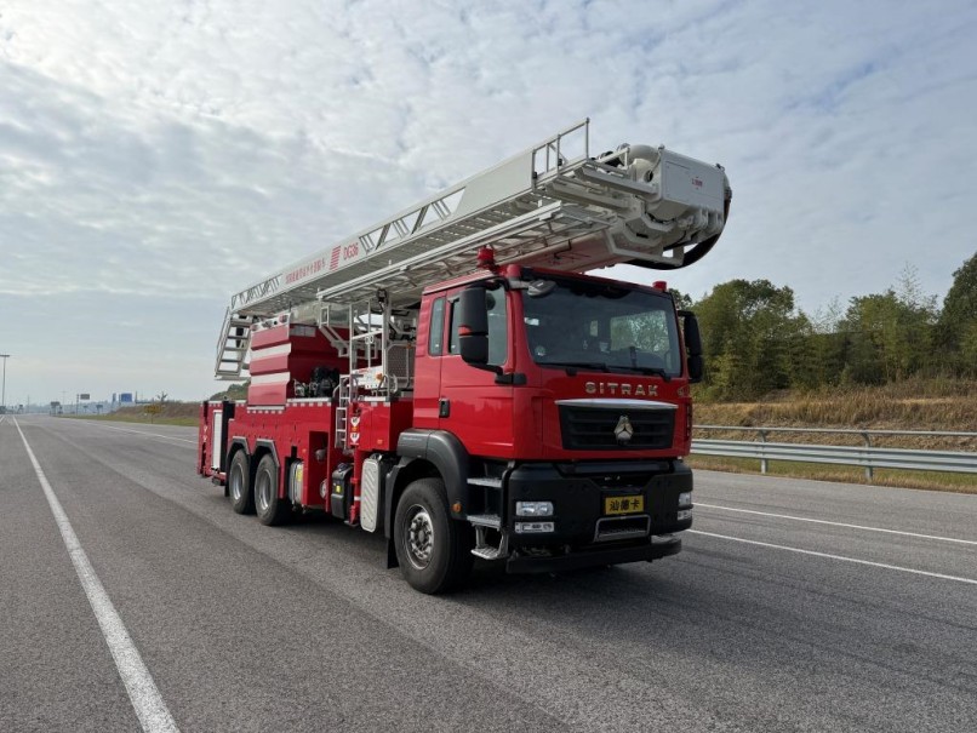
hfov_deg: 71.6
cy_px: 366
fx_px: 678
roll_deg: -0.6
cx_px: 488
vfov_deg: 56.8
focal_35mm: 24
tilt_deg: +2.7
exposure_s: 1/6173
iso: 80
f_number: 1.78
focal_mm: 6.76
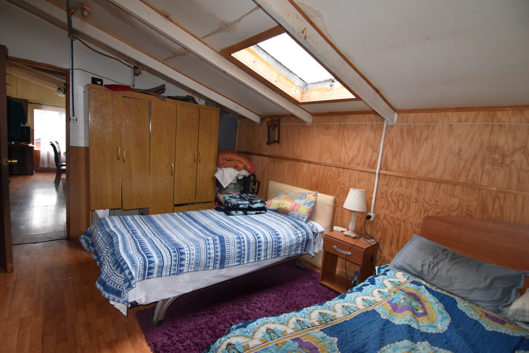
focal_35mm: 16
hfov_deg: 95.0
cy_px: 176
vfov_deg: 72.1
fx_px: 243
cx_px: 264
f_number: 4
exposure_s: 1/60
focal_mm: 11
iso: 800
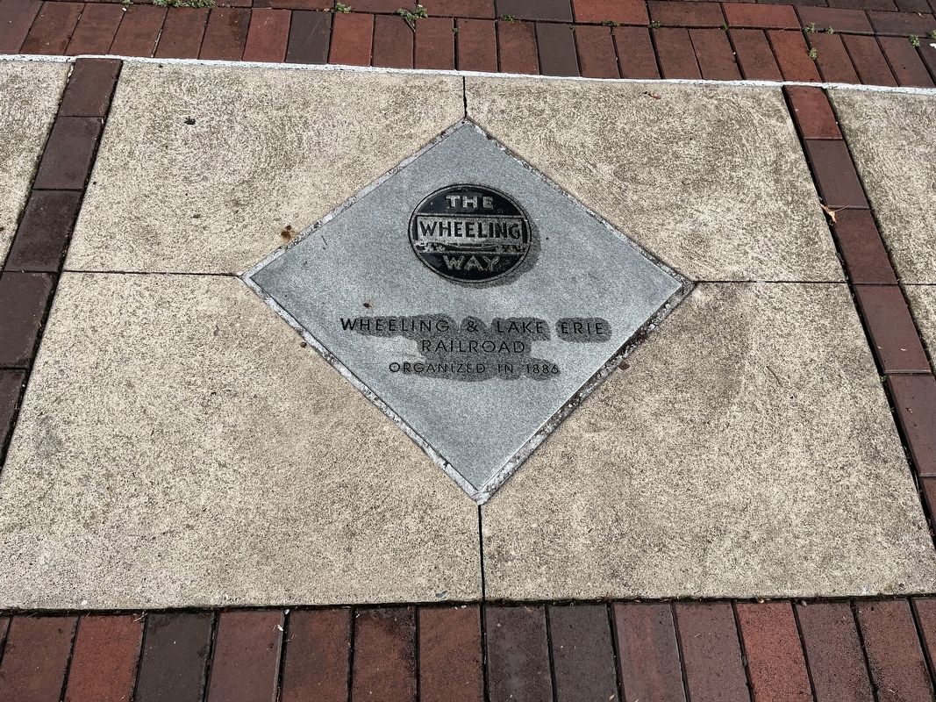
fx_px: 703
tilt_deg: -58.6
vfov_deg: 53.1
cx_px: 468
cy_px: 351
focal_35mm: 26
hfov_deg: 67.3
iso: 50
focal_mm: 5.1
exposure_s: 1/3135
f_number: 1.6
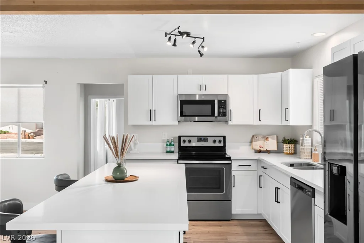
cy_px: 122
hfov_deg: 55.8
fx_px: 344
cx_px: 182
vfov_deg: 38.9
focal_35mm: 34
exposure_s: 1/25
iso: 500
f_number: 8
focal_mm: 23
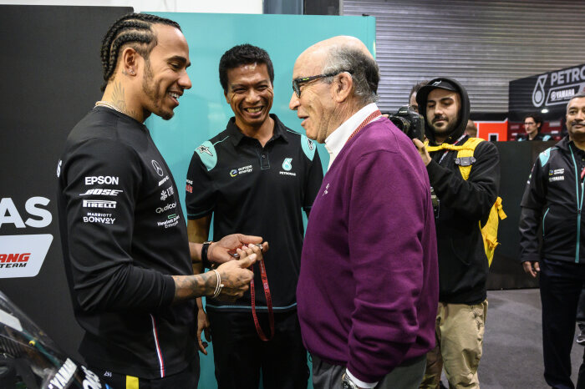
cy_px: 194
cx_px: 292
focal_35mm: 31
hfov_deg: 60.3
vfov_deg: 42.3
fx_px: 503
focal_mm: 21
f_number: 4
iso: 2000
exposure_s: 1/200
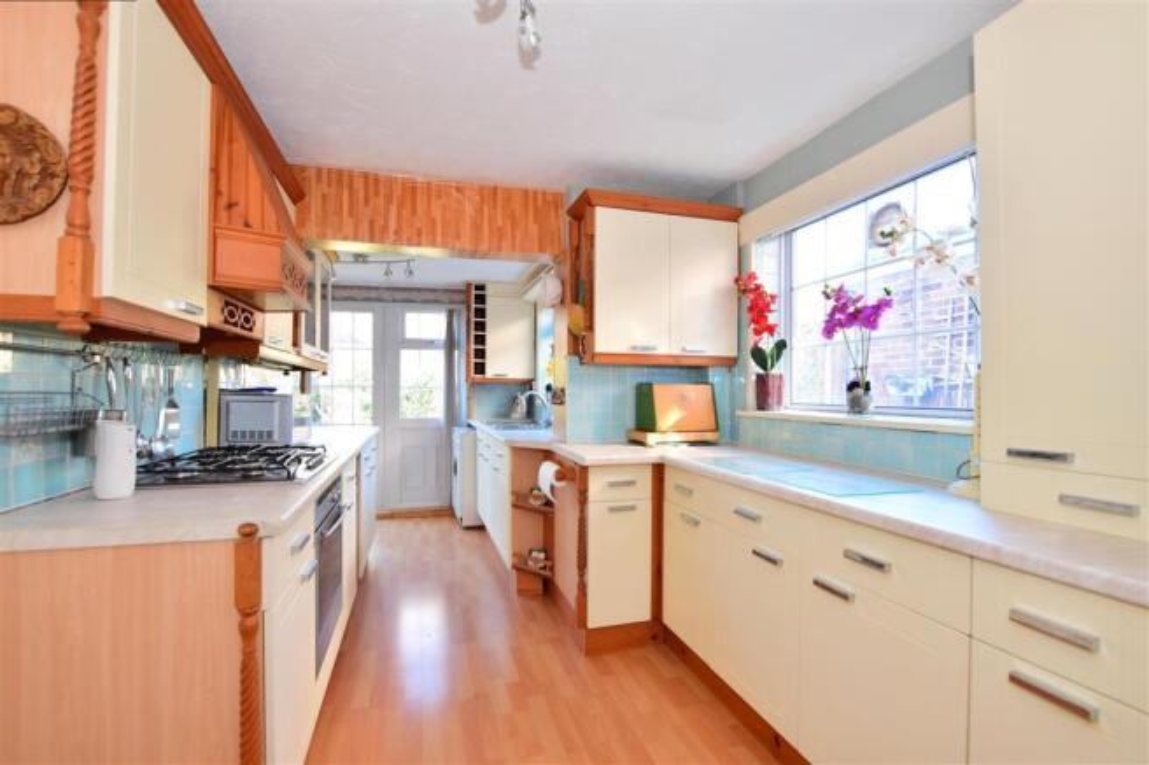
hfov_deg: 95.0
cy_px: 382
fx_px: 526
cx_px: 574
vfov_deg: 72.0
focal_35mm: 16
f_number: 7.1
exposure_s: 1/20
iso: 400
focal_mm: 11
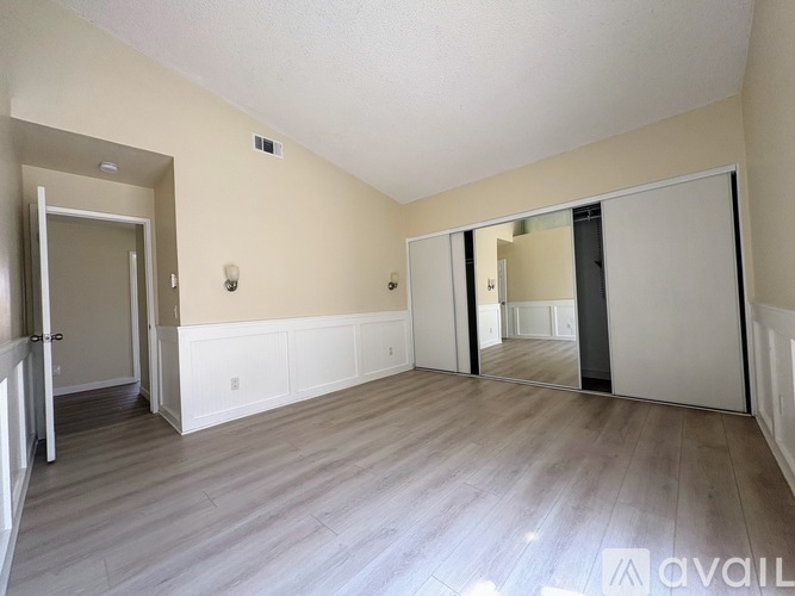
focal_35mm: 14
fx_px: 321
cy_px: 298
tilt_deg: +0.8
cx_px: 398
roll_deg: +2.4
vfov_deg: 85.7
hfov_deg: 102.1
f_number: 2.2
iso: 160
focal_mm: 2.22
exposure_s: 1/99
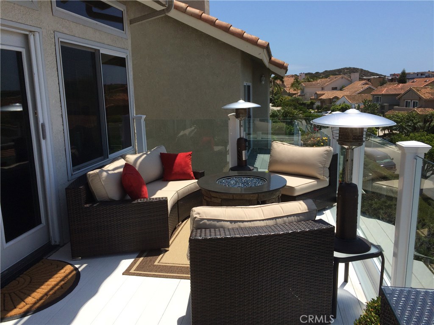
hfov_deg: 61.7
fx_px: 364
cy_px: 162
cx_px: 217
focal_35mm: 29
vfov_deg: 48.2
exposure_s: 1/2933
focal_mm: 4.15
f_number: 2.2
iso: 32
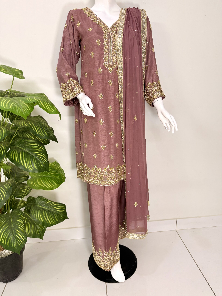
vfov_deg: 71.6
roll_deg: +1.1
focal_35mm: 24
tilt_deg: -16.1
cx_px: 111
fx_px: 205
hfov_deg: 56.8
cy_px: 148
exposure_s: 1/100
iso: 160
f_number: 1.78
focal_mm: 6.76
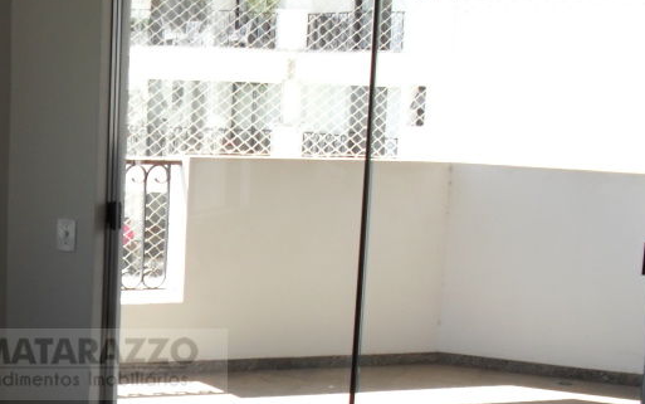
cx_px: 39
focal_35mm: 74
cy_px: 365
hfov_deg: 26.7
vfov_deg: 17.4
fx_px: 1301
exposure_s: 1/125
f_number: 3.2
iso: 100
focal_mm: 6.3
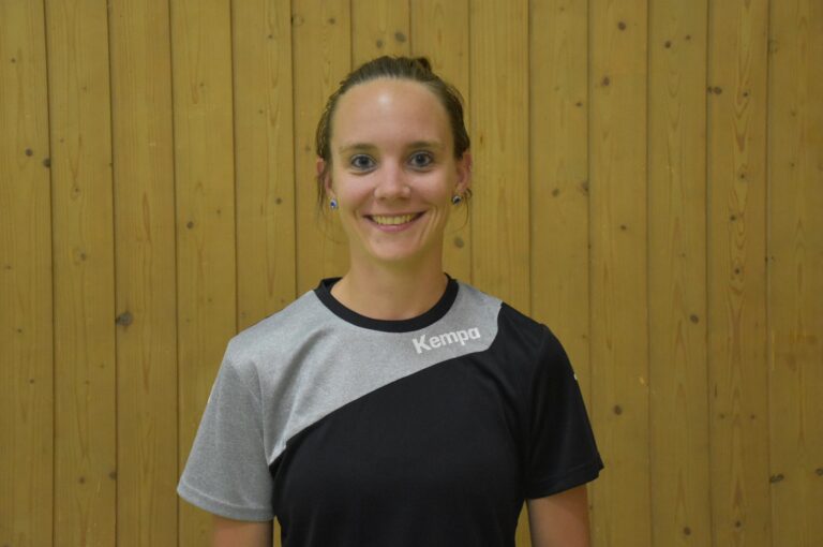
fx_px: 1644
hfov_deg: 28.1
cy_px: 274
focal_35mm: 72
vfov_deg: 18.9
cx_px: 412
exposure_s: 1/60
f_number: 4.5
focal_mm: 48
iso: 4500
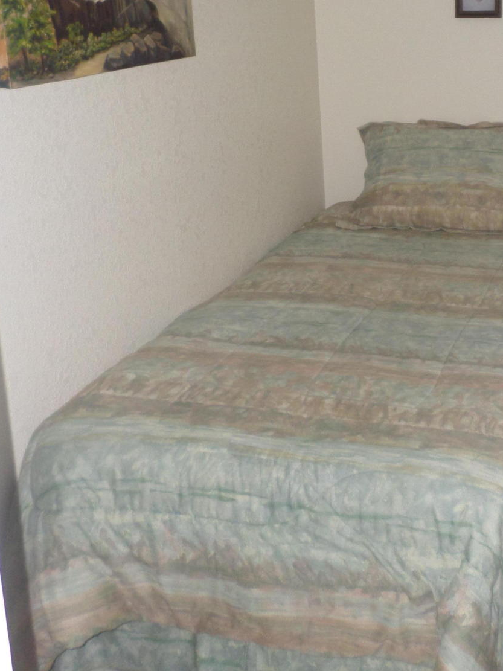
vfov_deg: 41.0
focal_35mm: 45
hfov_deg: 31.5
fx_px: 872
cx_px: 391
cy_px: 179
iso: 120
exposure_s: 1/30
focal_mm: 4.5
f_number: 2.5
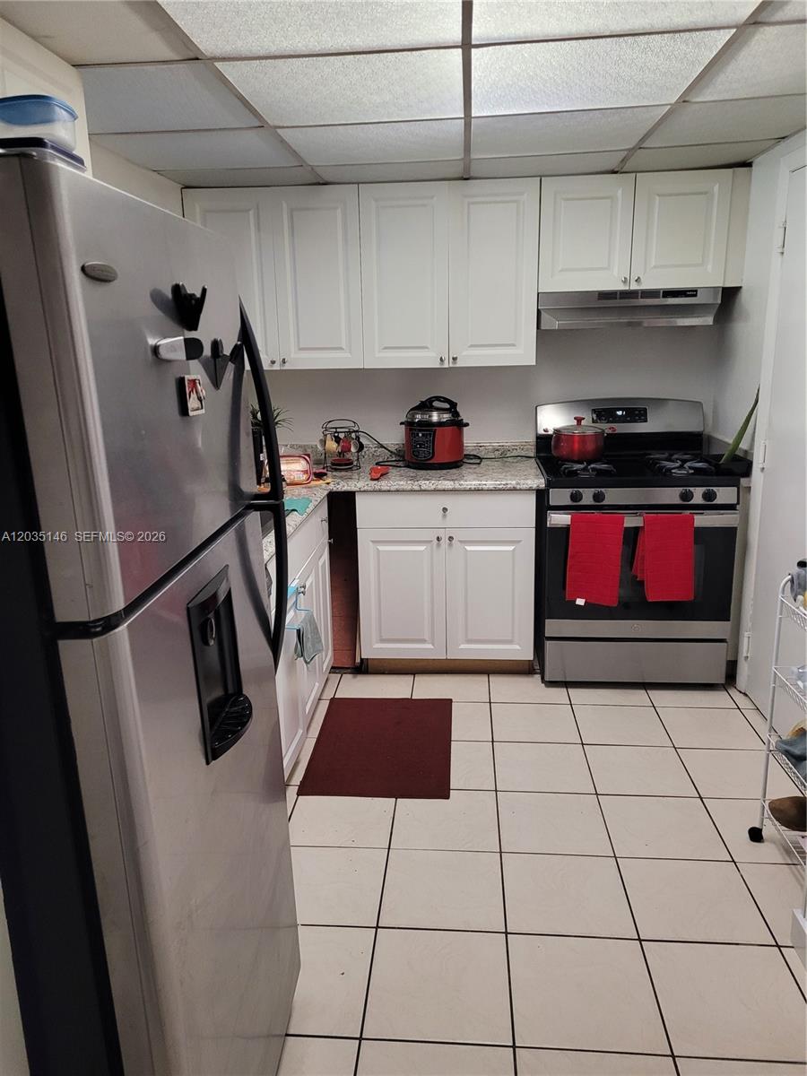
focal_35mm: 26
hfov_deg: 53.1
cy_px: 538
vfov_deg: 67.3
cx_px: 404
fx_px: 808
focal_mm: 5.4
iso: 320
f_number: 1.8
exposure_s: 1/120
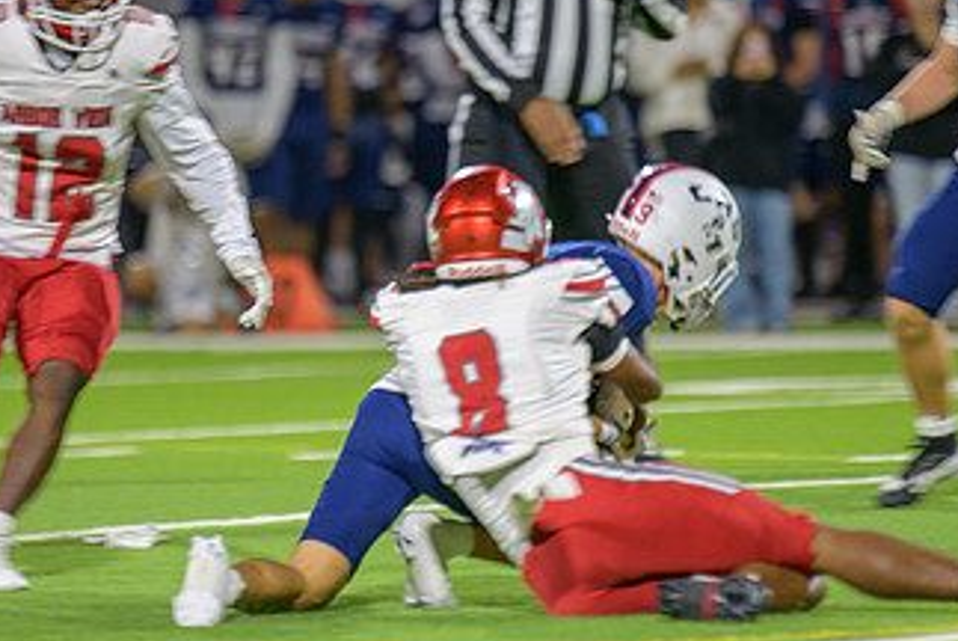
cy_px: 292
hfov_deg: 3.8
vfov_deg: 2.6
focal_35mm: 538
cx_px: 409
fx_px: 14329
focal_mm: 300
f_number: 2.8
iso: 1250
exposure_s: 1/250
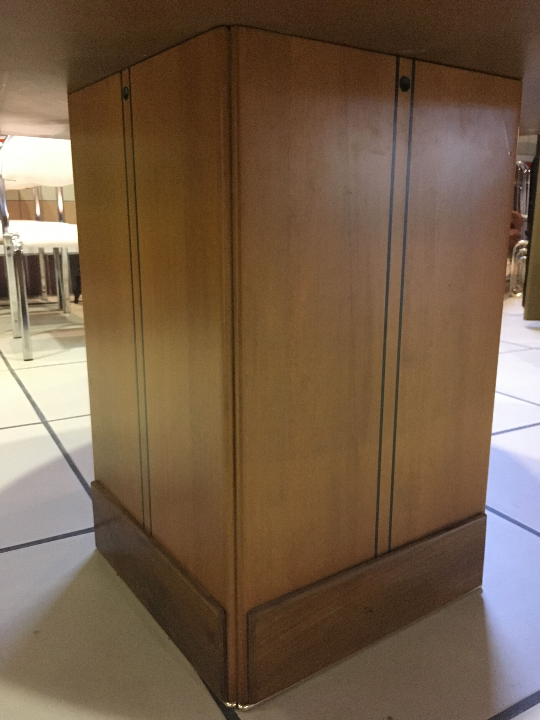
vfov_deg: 61.7
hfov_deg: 48.2
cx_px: 270
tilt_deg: -13.2
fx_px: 603
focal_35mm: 29
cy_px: 360
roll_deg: +0.6
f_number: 2.2
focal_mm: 4.15
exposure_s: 1/17
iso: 250
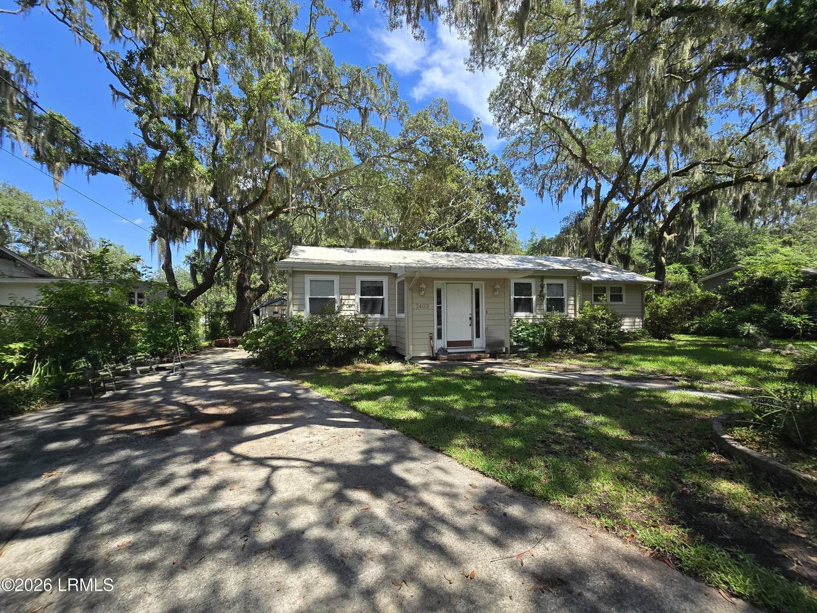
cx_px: 408
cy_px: 306
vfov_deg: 89.9
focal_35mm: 13
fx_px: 307
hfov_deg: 106.2
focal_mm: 2.2
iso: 50
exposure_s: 1/937
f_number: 2.2
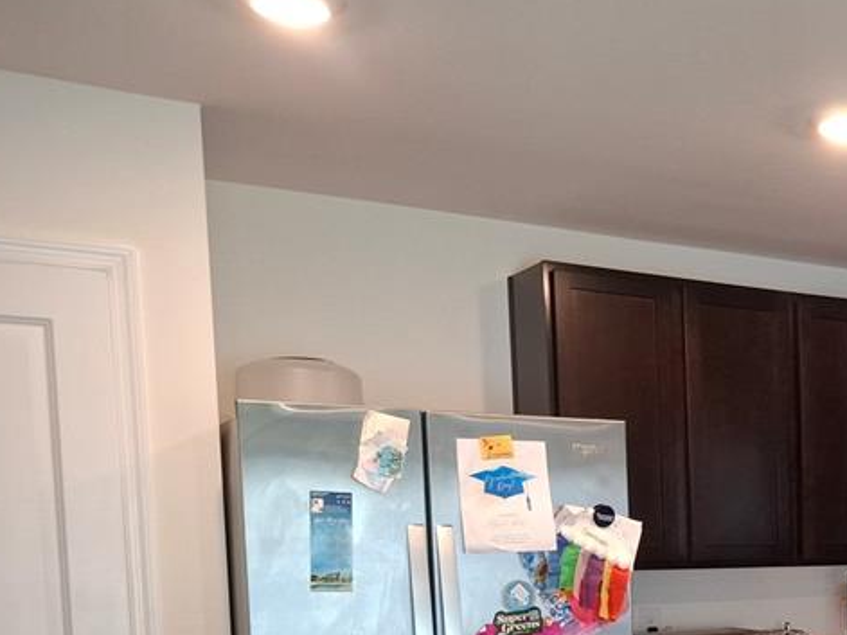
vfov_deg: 27.4
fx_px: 1223
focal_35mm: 50
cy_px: 640
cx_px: 897
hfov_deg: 33.9
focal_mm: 5.54
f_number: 1.8
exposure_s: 1/60
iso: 250
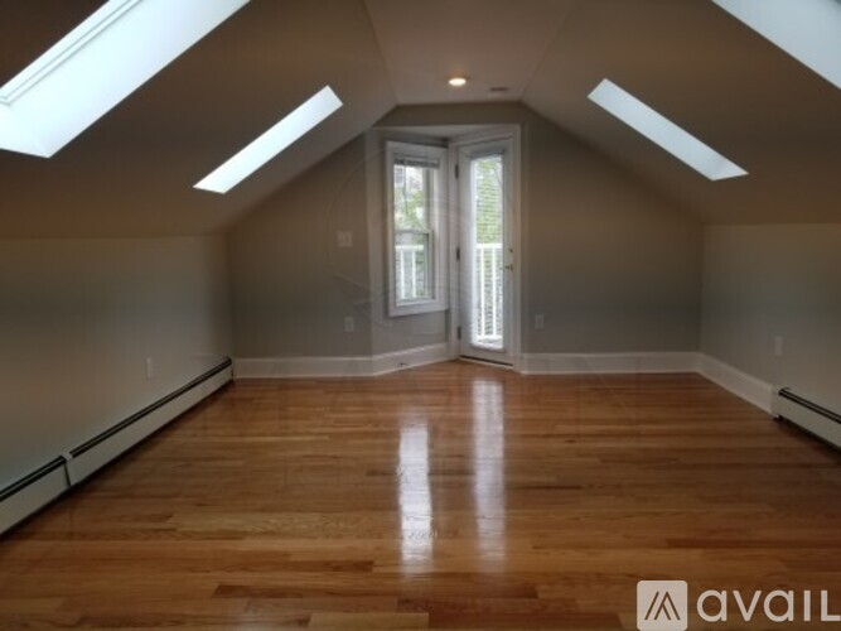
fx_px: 632
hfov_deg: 67.3
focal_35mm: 26
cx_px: 420
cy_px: 316
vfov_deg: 53.0
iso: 50
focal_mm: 4.3
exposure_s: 1/239
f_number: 1.7
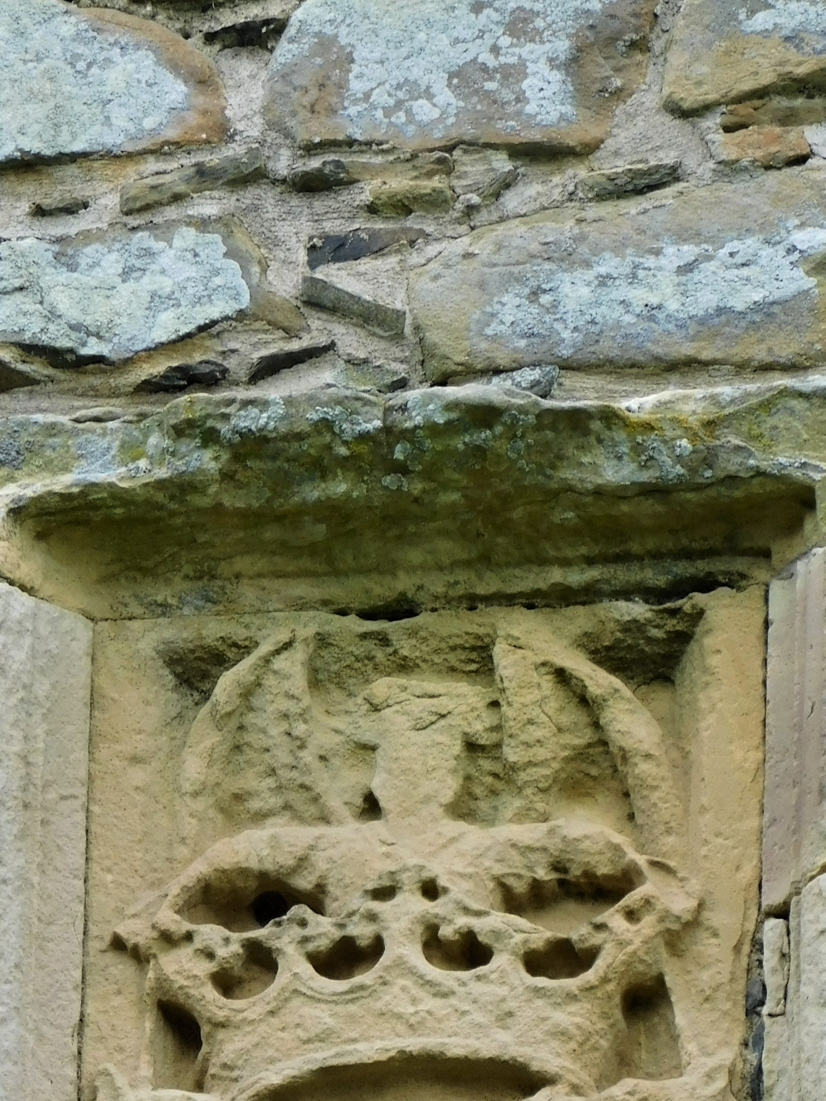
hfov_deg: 2.3
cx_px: 361
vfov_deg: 3.1
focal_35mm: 649
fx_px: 20648
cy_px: 954
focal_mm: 65.4
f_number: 5.8
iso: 125
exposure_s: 1/60
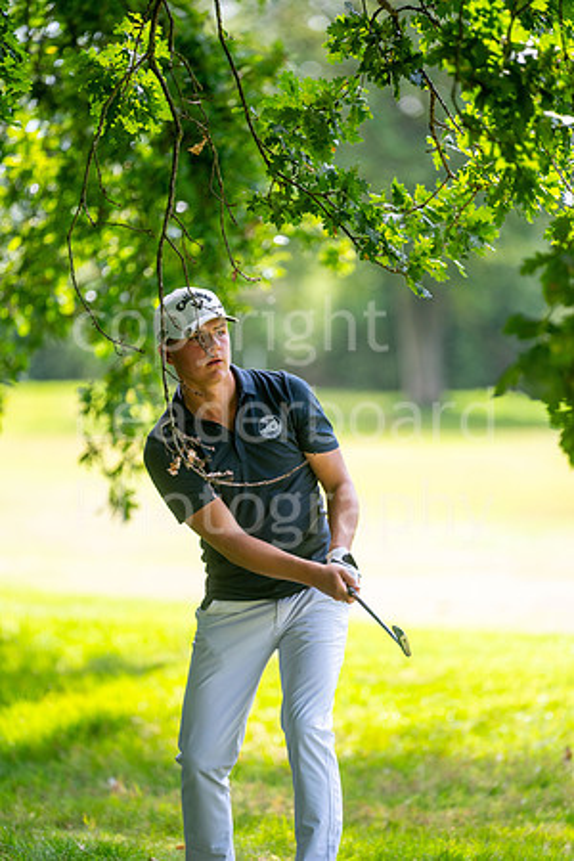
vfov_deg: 6.9
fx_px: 7174
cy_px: 430
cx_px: 287
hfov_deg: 4.6
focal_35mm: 300
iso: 640
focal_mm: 300
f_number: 4
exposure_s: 1/1000
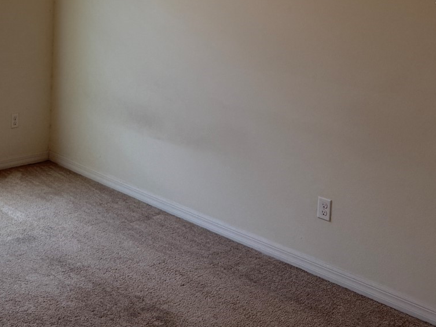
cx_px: 27
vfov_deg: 27.0
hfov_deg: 34.9
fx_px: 642
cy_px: -1
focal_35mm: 51
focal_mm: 6.76
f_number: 1.78
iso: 200
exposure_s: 1/120
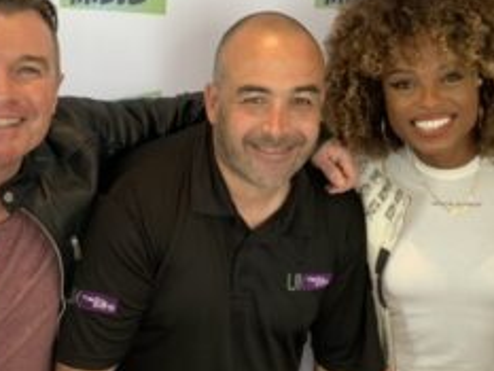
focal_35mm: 67
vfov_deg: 21.9
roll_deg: -0.5
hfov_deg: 28.9
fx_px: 957
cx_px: 269
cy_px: 123
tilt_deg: -12.3
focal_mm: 4.25
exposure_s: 1/121
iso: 80
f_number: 1.8
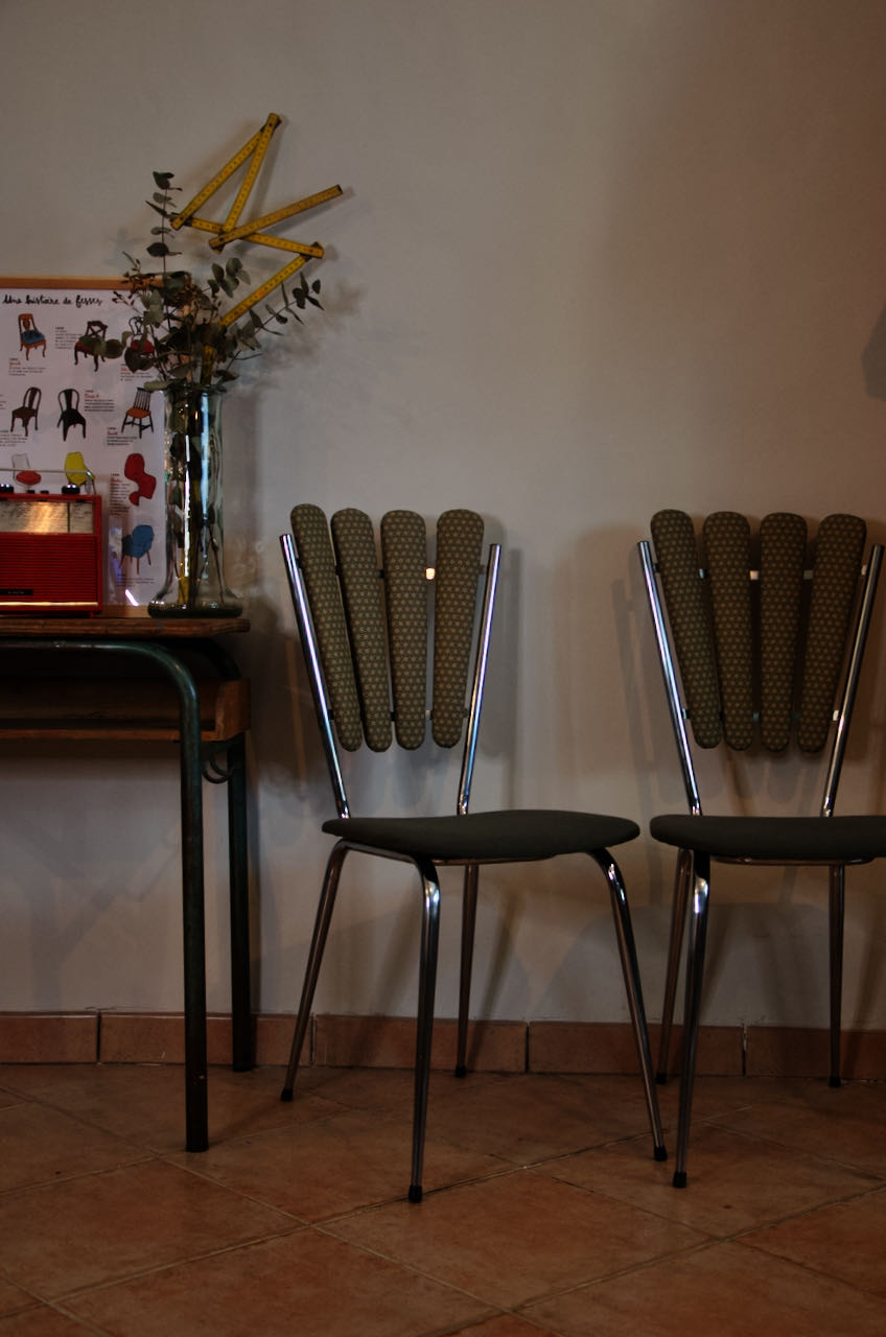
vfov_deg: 41.2
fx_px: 1780
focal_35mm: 48
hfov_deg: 28.0
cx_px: 443
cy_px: 668
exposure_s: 1/50
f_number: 4.2
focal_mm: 32
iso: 1600
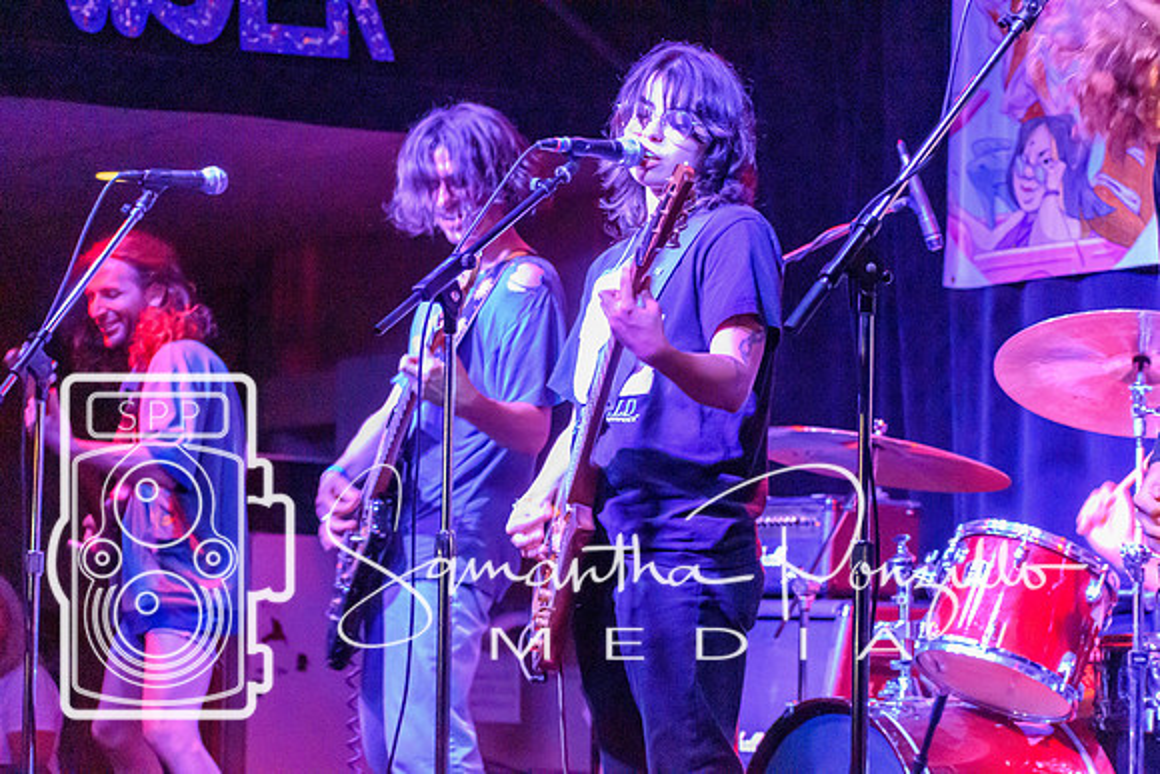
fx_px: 3384
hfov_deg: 19.5
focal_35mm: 105
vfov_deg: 13.0
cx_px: 580
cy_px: 387
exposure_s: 1/100
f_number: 4.5
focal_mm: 70
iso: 12800
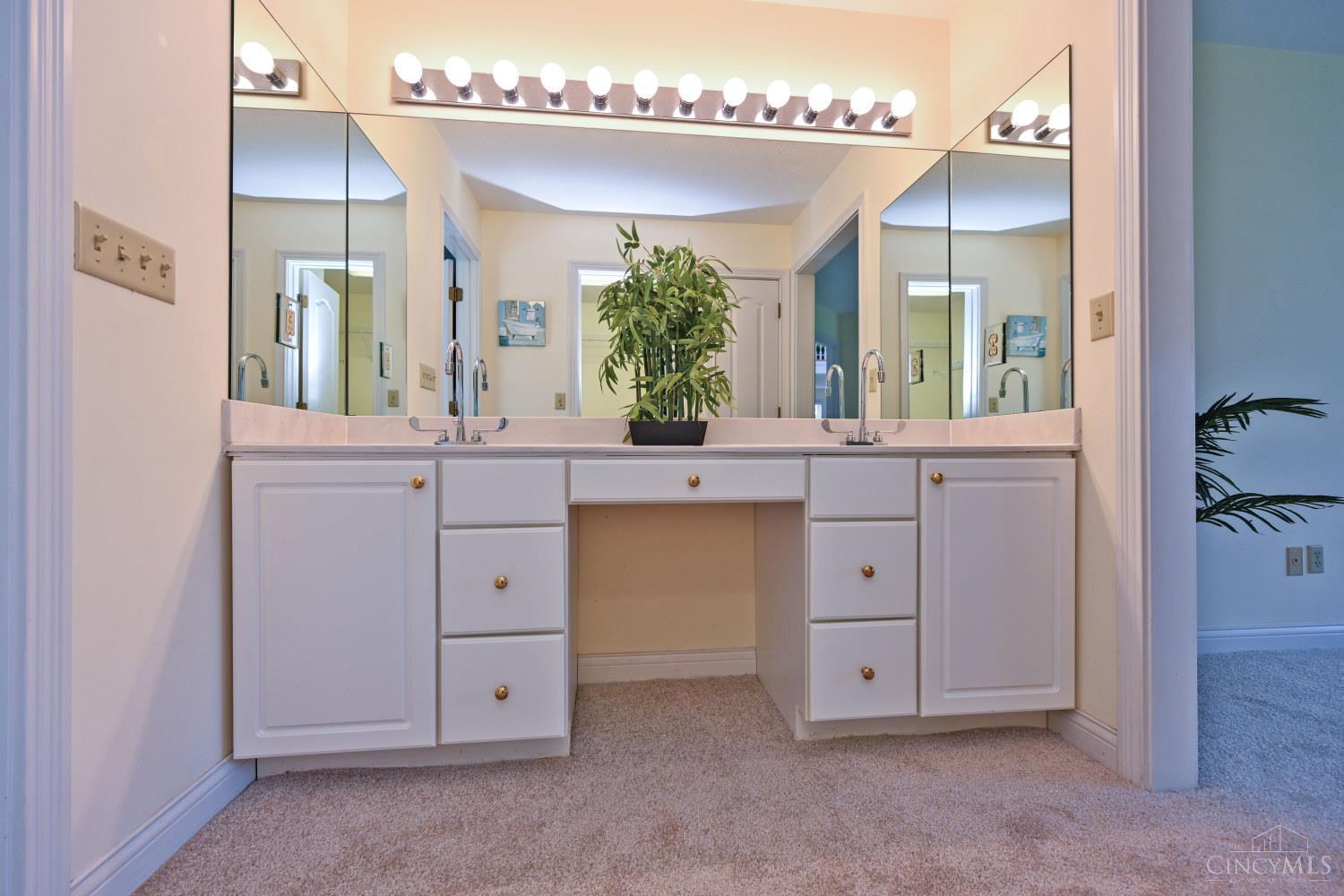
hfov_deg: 104.3
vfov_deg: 81.2
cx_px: 672
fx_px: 523
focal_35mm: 14
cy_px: 448
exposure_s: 1/80
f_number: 4.5
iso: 200
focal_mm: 14
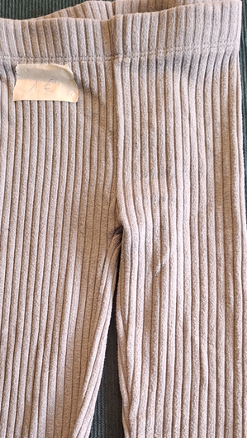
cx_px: 124
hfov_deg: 30.5
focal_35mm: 39
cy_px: 330
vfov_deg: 49.5
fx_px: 454
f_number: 1.8
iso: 160
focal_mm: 5.54
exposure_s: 1/50
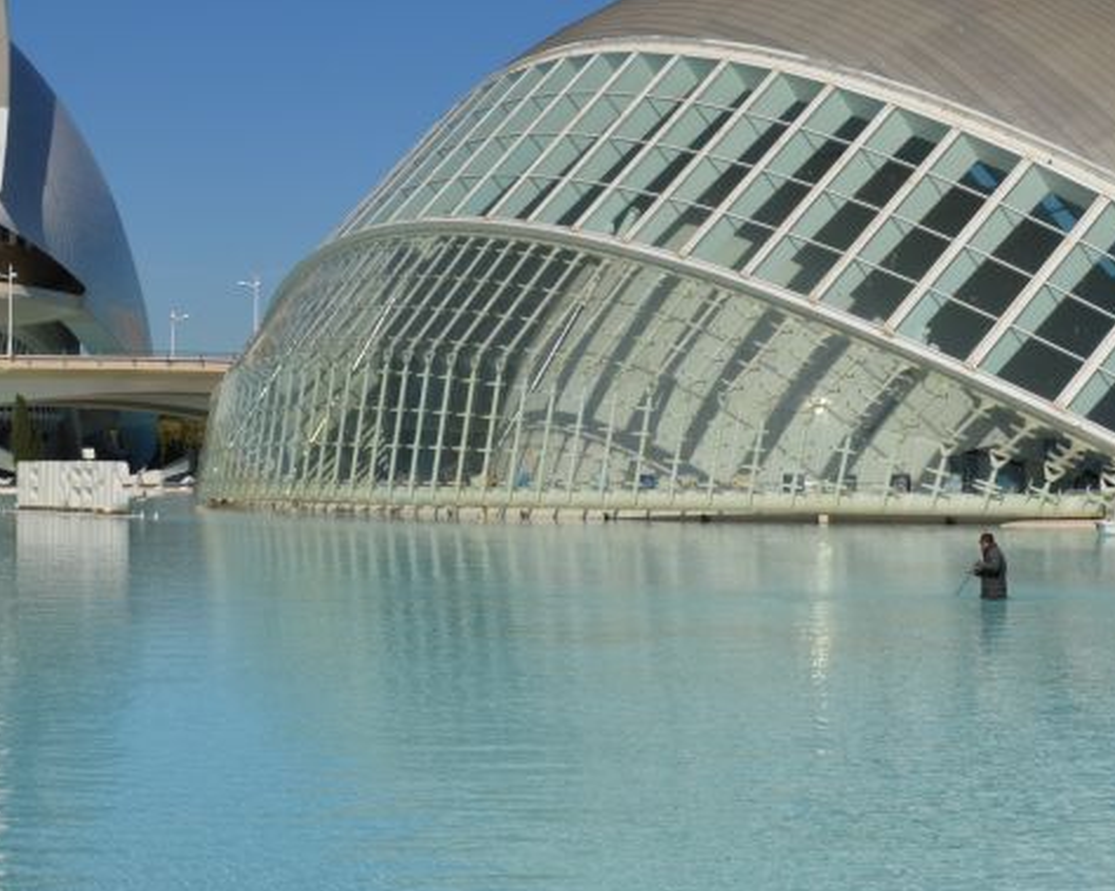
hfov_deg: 27.1
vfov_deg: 21.8
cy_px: 311
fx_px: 2310
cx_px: 583
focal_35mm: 70
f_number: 10
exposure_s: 1/400
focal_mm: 23
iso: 100
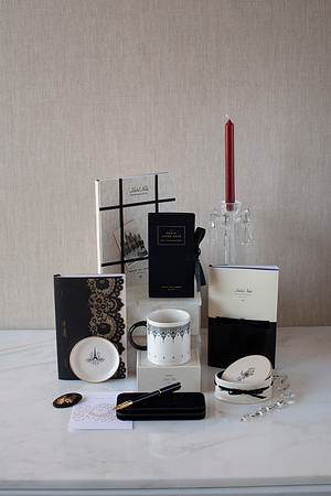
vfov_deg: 39.6
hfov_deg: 27.0
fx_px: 690
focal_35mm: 50
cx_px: 166
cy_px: 248
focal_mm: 50
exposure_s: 1/5
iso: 200
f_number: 16
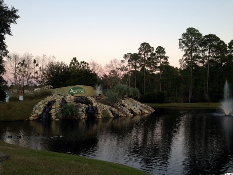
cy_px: 88
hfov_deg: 55.4
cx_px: 116
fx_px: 222
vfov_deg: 42.9
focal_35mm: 33
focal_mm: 4.12
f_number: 2.4
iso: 50
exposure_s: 1/30
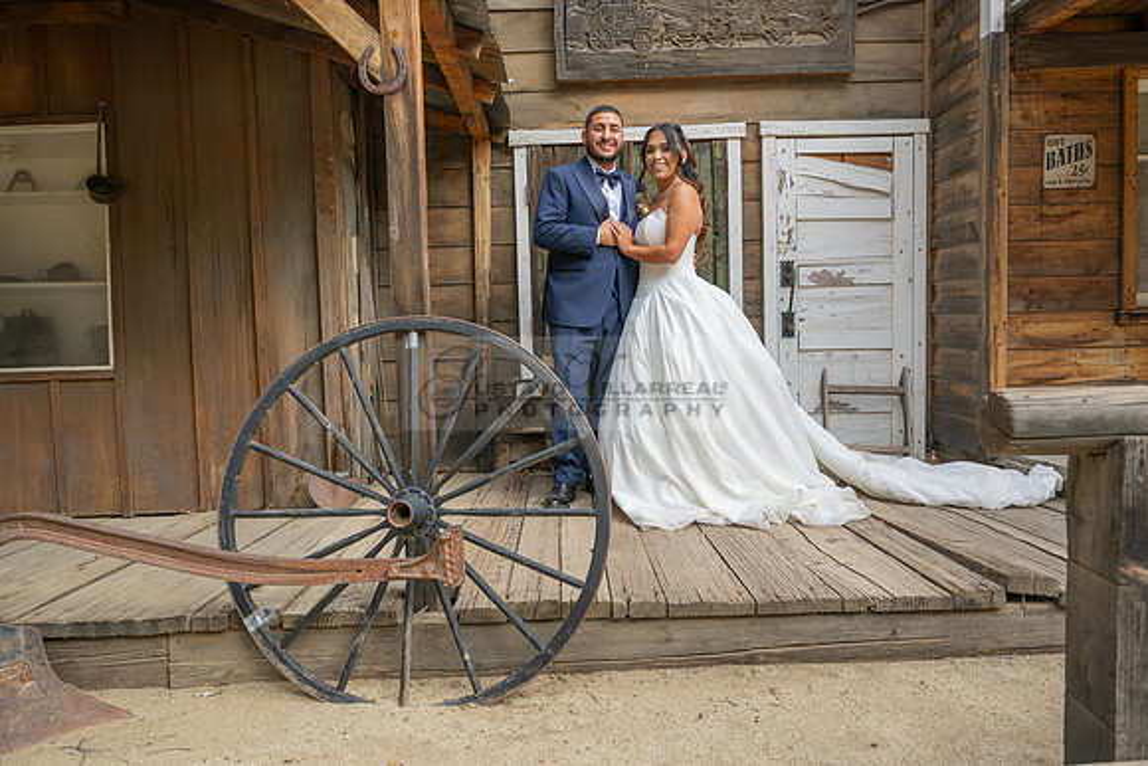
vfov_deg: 53.2
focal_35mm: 24
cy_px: 383
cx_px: 574
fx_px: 765
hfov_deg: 73.7
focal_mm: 24
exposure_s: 1/250
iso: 320
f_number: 3.5
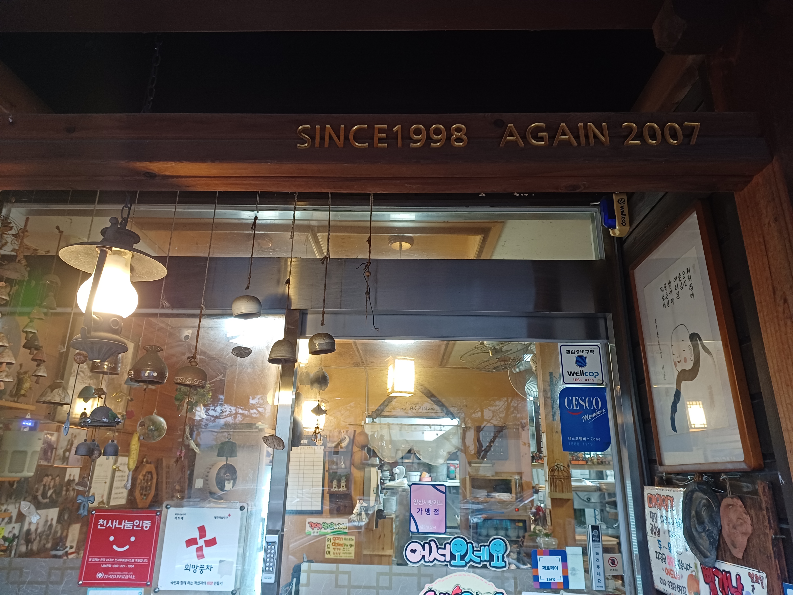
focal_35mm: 23
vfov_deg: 58.9
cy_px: 298
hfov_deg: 73.9
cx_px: 396
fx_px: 527
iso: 250
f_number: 1.8
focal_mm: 5.06
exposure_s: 1/33.3
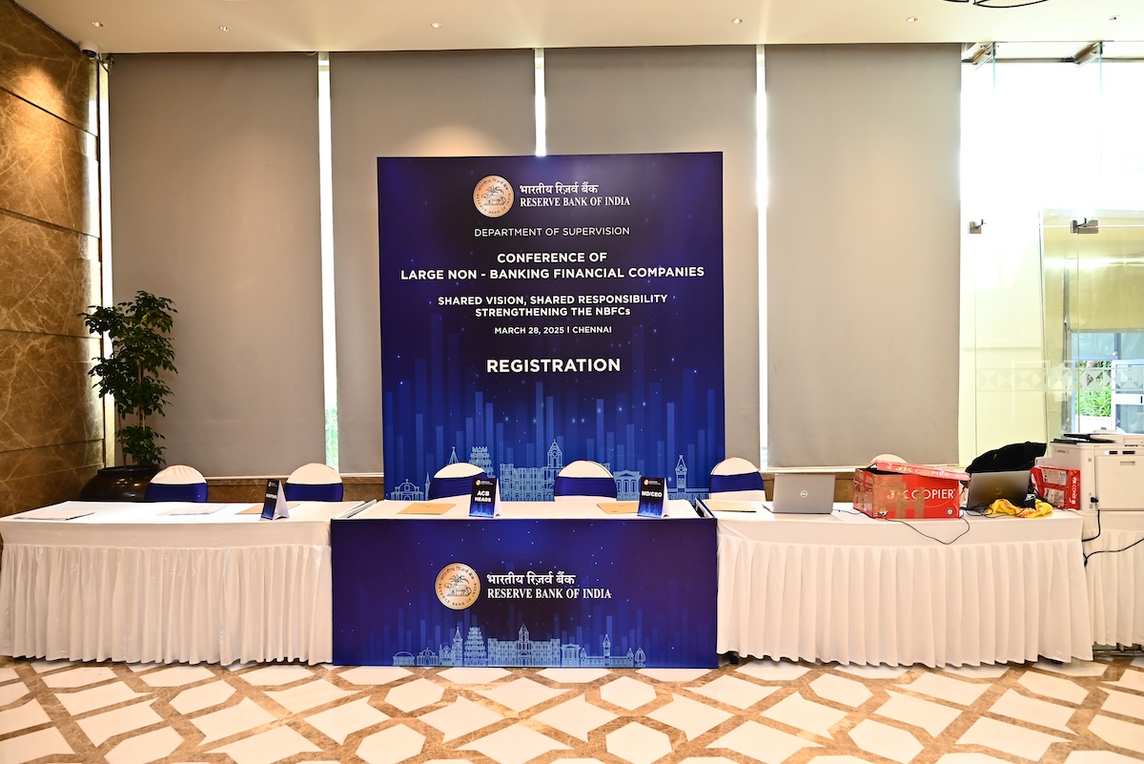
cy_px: 382
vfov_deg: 53.2
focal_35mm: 24
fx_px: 763
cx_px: 572
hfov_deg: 73.7
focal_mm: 24
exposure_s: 1/160
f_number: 4
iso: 800
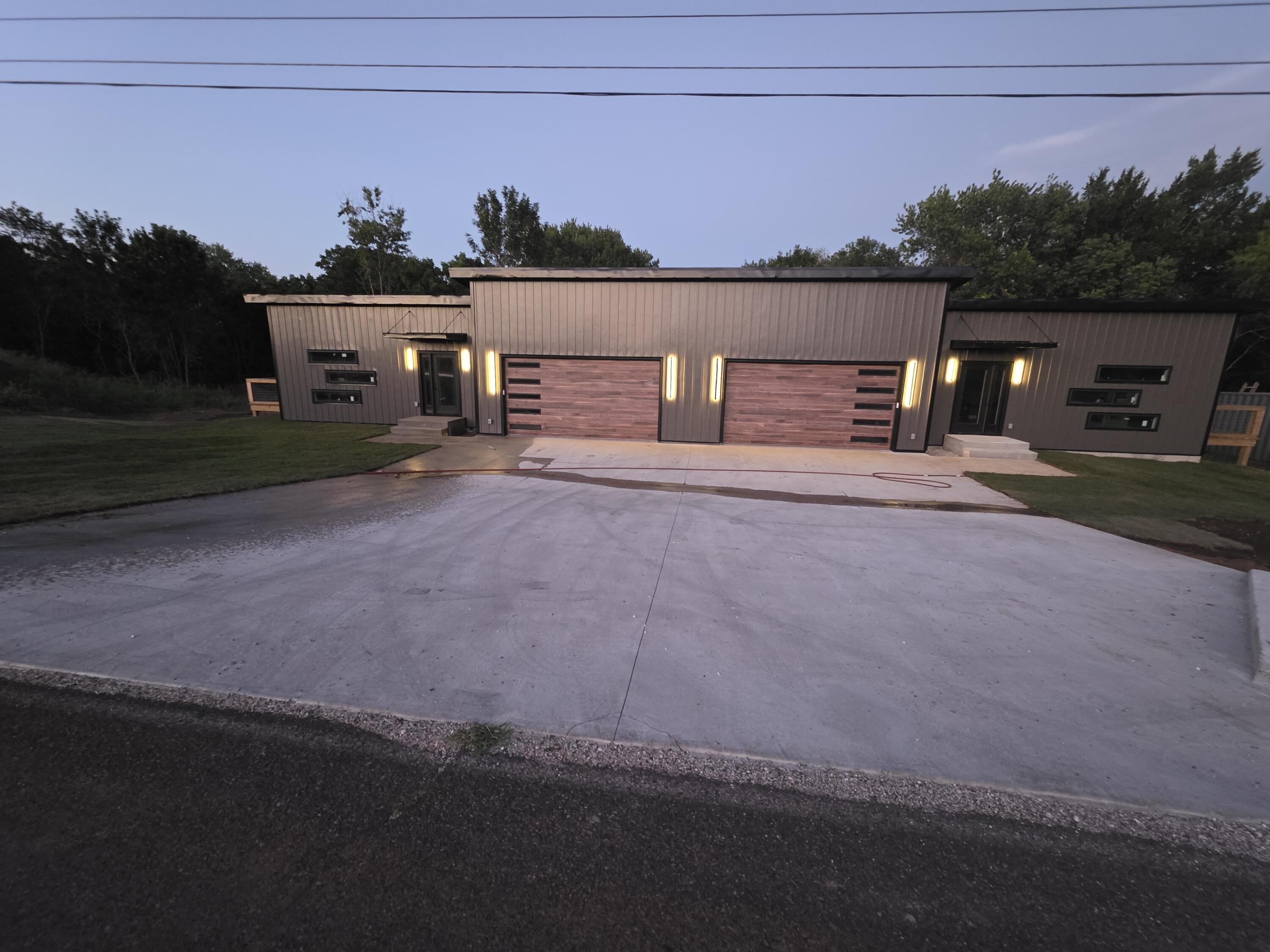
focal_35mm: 13
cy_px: 476
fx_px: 477
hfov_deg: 106.2
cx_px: 635
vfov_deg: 89.9
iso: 800
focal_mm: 2.2
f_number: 1.9
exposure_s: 1/40
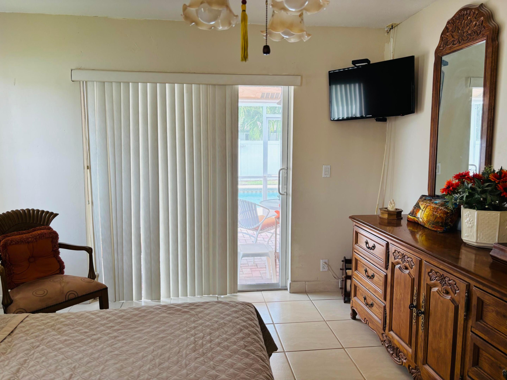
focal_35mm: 26
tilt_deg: -6.0
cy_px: 190
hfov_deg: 67.3
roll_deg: -0.9
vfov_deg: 53.1
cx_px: 254
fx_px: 381
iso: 80
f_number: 1.6
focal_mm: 5.96
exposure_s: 1/60
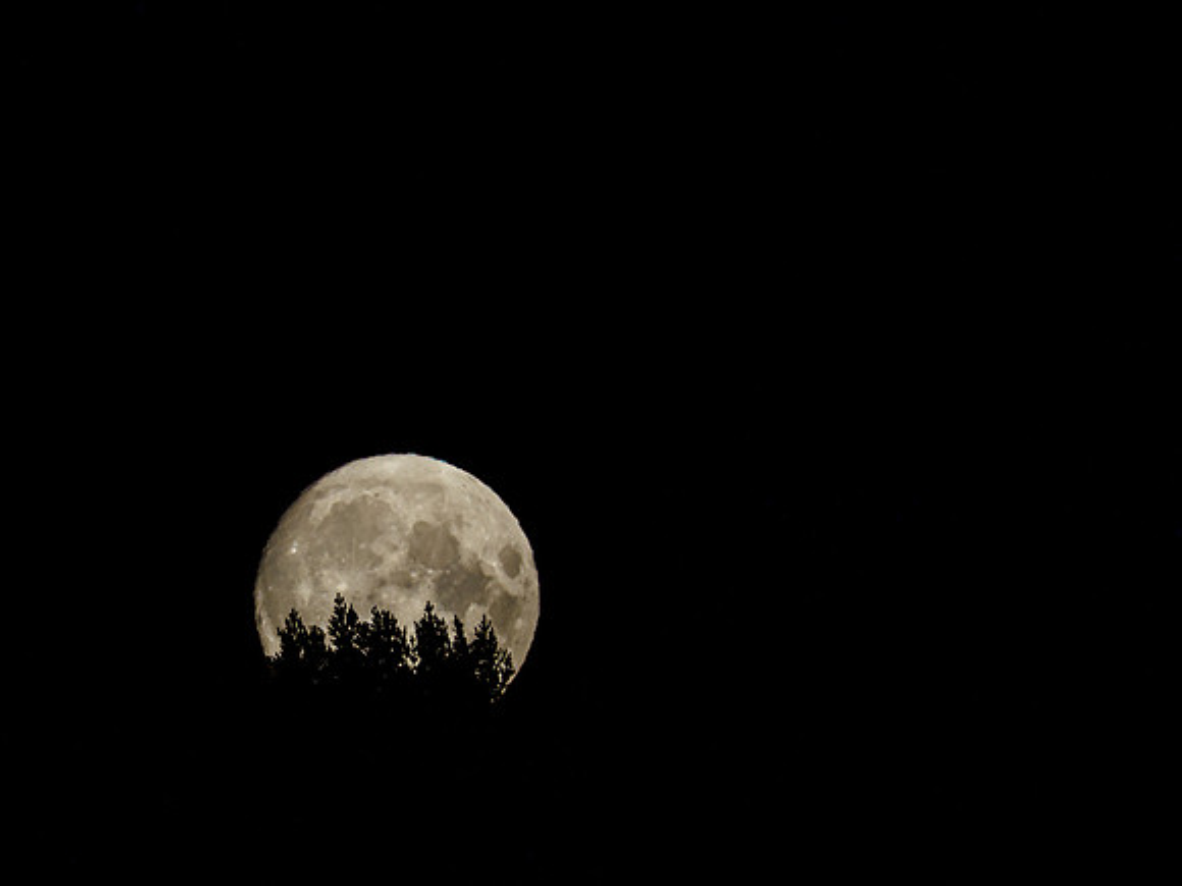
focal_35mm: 995
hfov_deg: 2.0
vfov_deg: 1.5
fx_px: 33984
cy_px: 524
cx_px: 483
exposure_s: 1/200
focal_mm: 420
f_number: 7.1
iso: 800
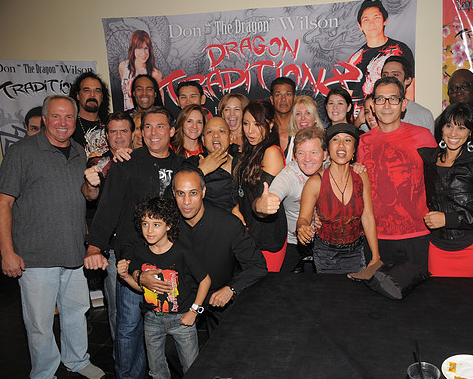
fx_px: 434
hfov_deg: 56.7
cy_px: 190
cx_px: 284
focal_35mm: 31
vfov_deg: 47.2
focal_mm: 18
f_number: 5.6
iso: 400
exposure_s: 1/60
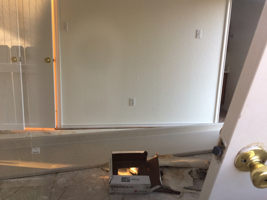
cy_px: 100
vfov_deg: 48.2
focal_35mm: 29
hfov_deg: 61.7
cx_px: 134
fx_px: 224
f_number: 2.2
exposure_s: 1/30
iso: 80
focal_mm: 4.15
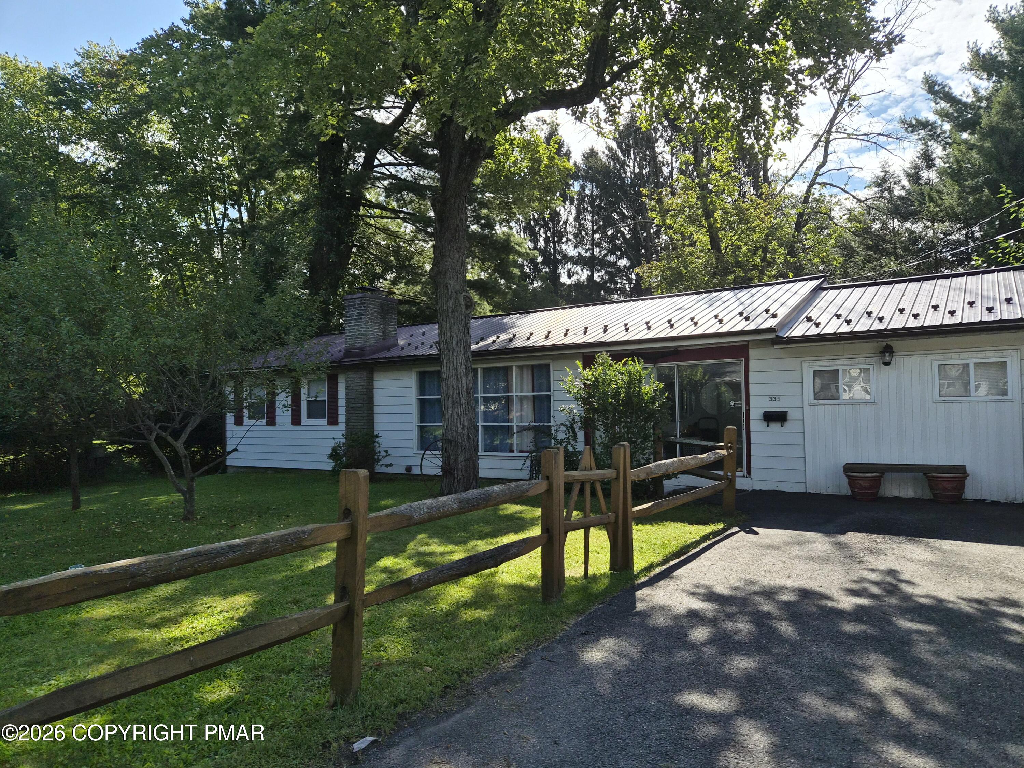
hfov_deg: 73.9
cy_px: 384
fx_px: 680
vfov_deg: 58.9
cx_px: 512
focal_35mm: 23
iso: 80
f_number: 1.8
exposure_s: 1/7072
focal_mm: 5.4
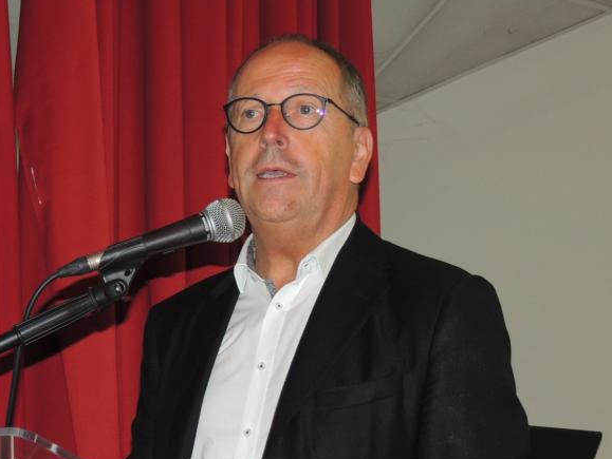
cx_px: 96
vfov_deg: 15.3
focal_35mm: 97
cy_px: 227
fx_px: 1716
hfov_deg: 19.9
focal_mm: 9.8
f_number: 3.7
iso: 200
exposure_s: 1/40
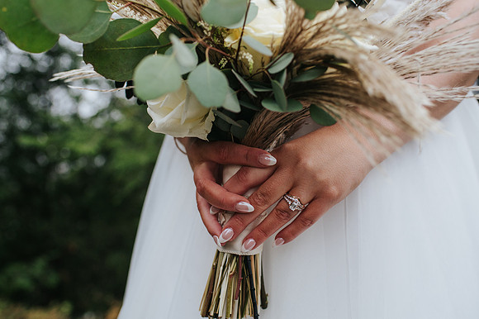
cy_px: 159
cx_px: 225
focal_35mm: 37
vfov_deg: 35.8
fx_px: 493
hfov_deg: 51.8
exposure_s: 1/400
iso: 800
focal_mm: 35
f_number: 3.2
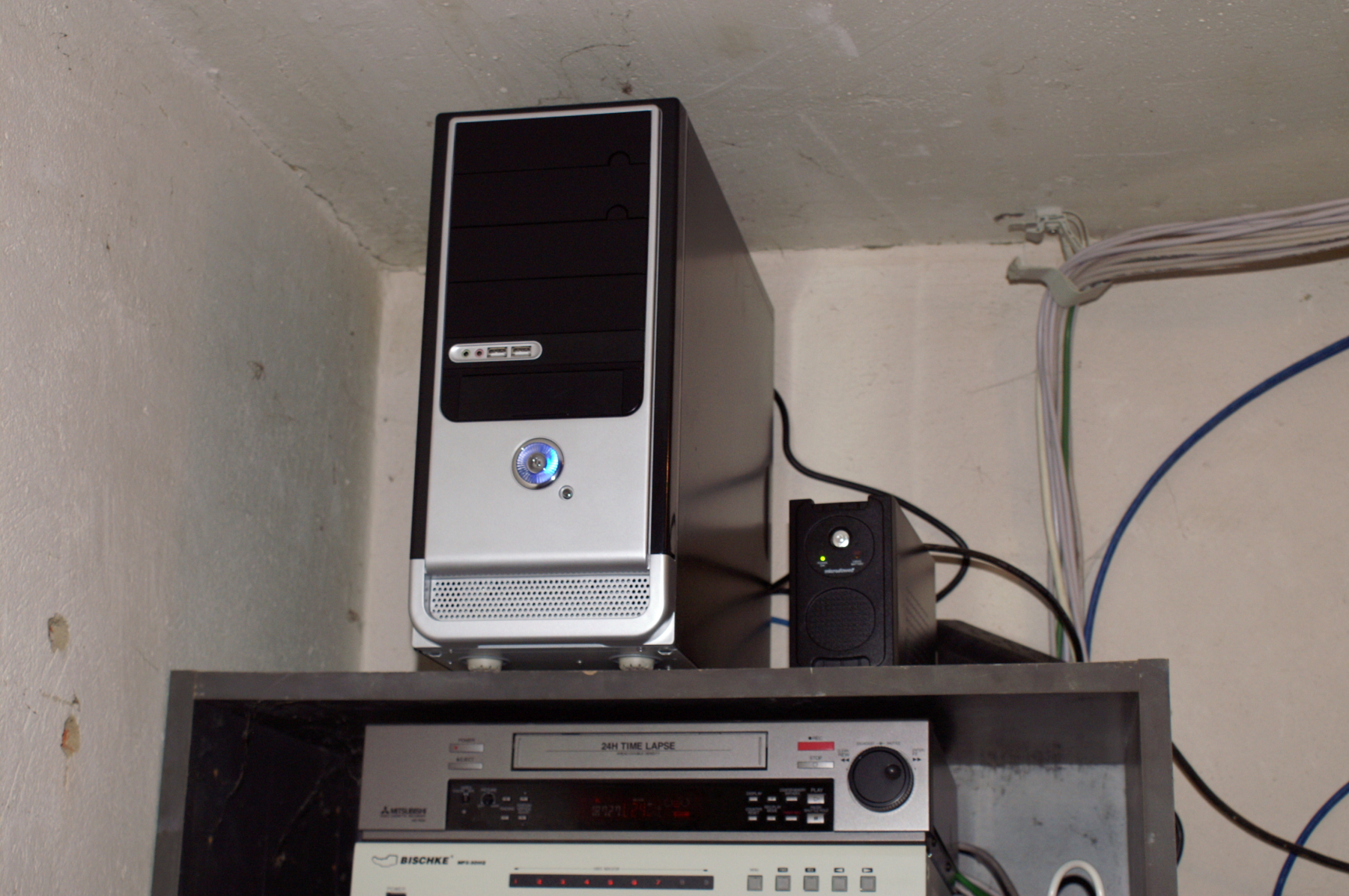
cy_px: 448
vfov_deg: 25.7
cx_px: 674
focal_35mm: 52
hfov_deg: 37.9
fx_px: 1965
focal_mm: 35
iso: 400
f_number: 5.6
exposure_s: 1/60
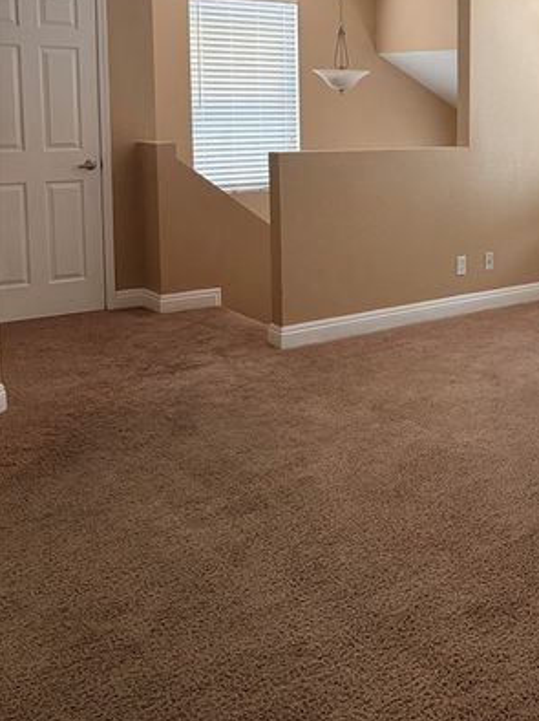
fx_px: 914
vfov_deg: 42.0
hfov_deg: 31.7
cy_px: 206
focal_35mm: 44
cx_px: 453
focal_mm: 5.96
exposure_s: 1/120
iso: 100
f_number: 1.6
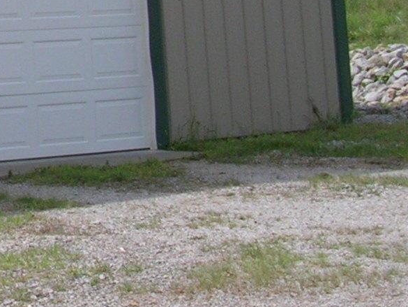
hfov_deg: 13.6
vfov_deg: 10.8
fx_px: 1568
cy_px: -149
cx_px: -273
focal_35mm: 133
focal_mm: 5.8
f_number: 5.6
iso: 50
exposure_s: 1/254
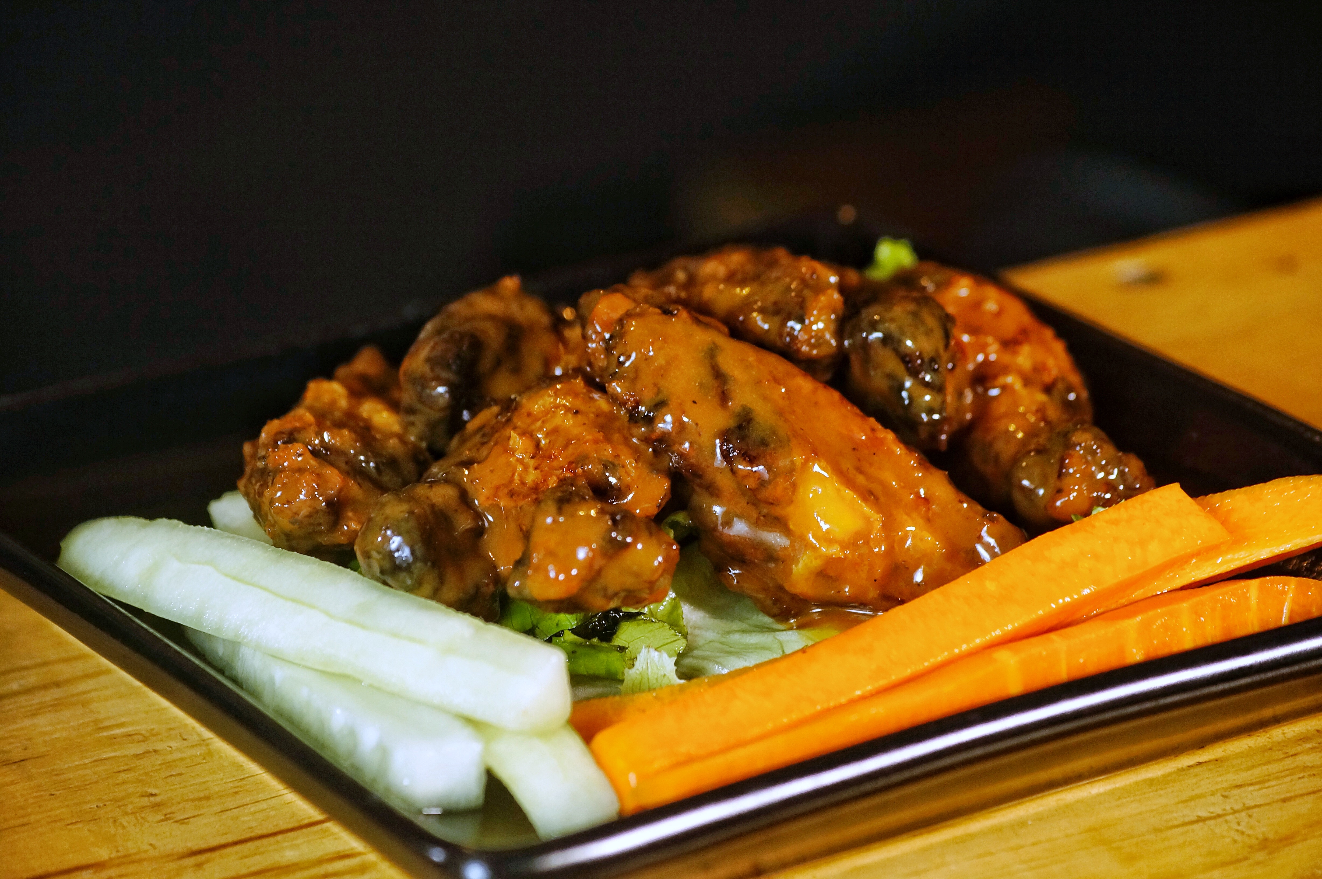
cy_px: 440
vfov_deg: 12.2
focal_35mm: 112
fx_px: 4127
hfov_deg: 18.2
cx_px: 661
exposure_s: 1/50
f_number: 5
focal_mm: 75
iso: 800
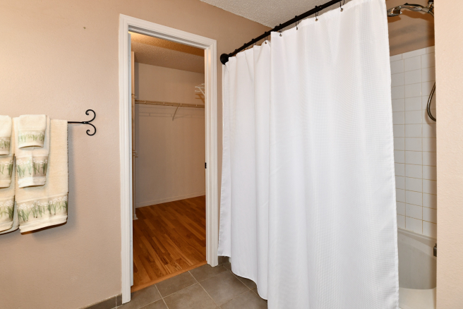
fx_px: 206
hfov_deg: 96.6
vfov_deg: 73.6
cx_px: 217
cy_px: 140
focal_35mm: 16
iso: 640
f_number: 6.3
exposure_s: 1/60
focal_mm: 14
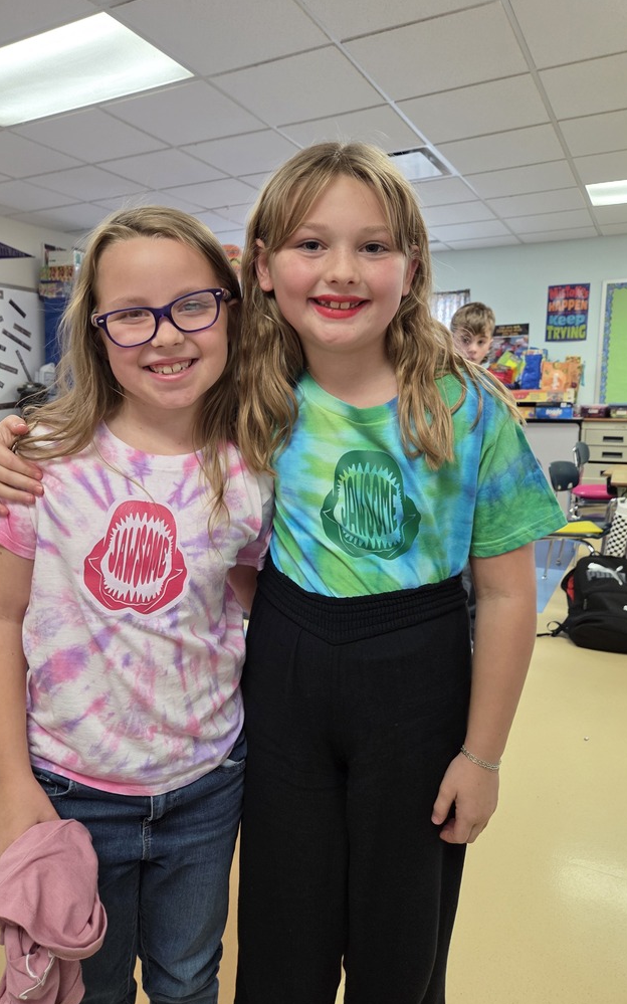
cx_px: 270
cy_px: 494
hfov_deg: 49.1
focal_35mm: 25
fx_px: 684
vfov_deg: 72.6
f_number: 1.8
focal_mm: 5.4
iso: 400
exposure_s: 1/120
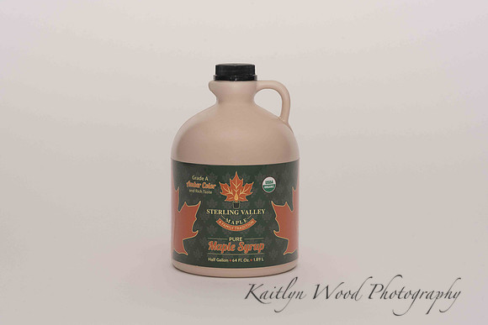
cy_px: 162
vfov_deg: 16.0
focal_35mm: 86
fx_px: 1161
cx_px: 244
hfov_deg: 23.7
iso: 400
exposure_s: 1/100
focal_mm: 85
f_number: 13
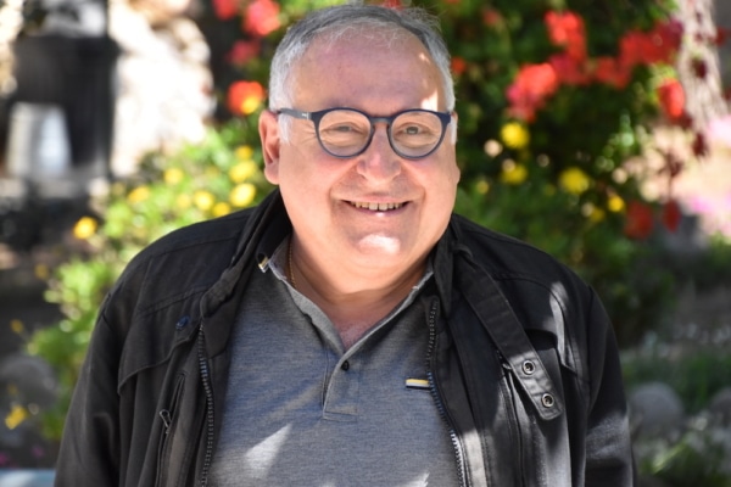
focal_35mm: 210
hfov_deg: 9.8
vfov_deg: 6.5
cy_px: 244
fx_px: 4264
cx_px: 366
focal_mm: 140
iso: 1600
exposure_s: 1/1000
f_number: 6
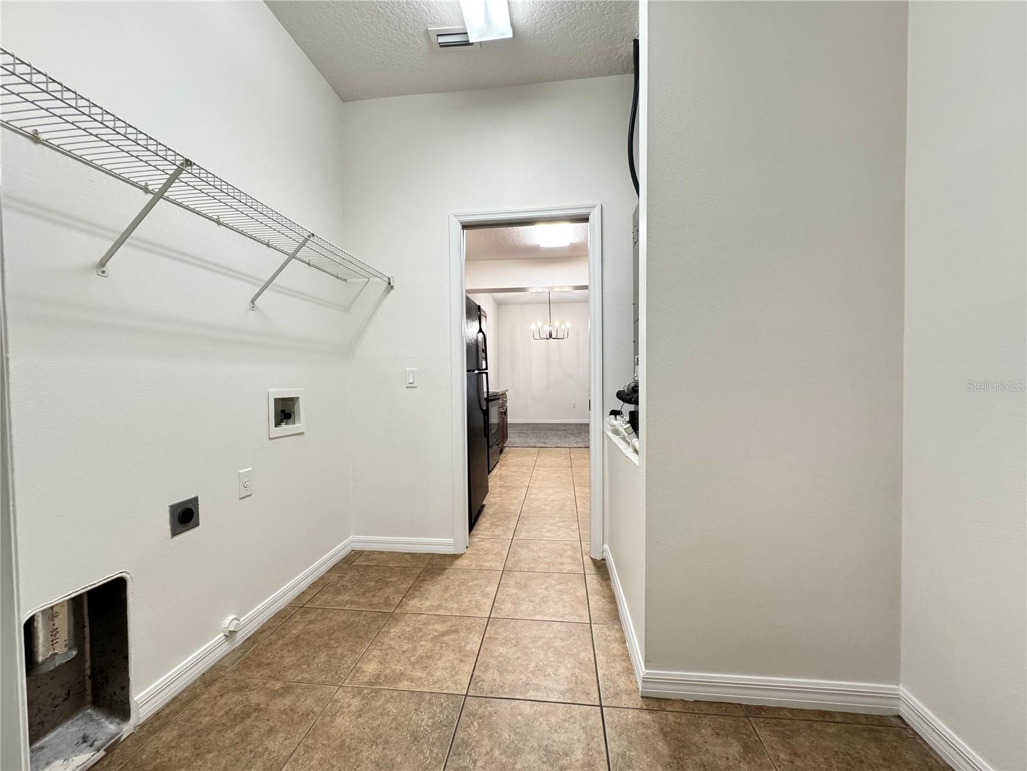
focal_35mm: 14
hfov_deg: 102.1
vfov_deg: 85.7
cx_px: 514
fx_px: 415
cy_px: 386
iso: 250
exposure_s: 1/60
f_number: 2.2
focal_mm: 2.22
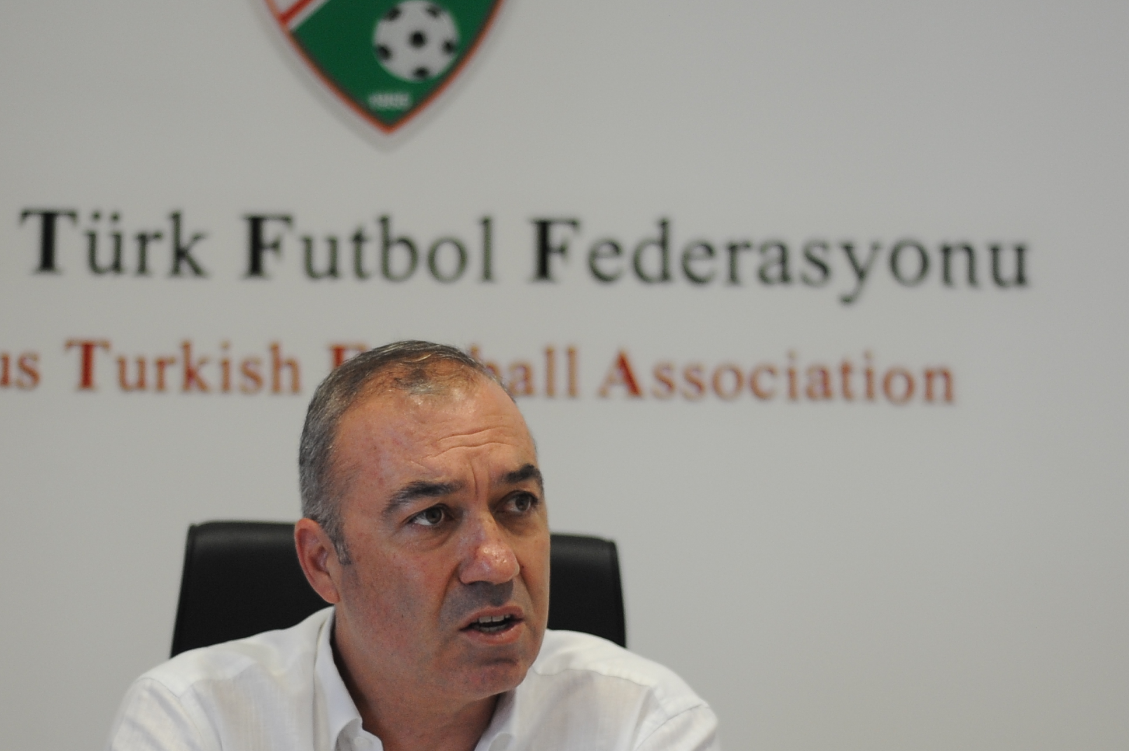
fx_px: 3447
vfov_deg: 12.4
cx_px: 482
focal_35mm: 110
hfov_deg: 18.6
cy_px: 494
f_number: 1.8
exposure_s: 1/320
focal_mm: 50
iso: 800
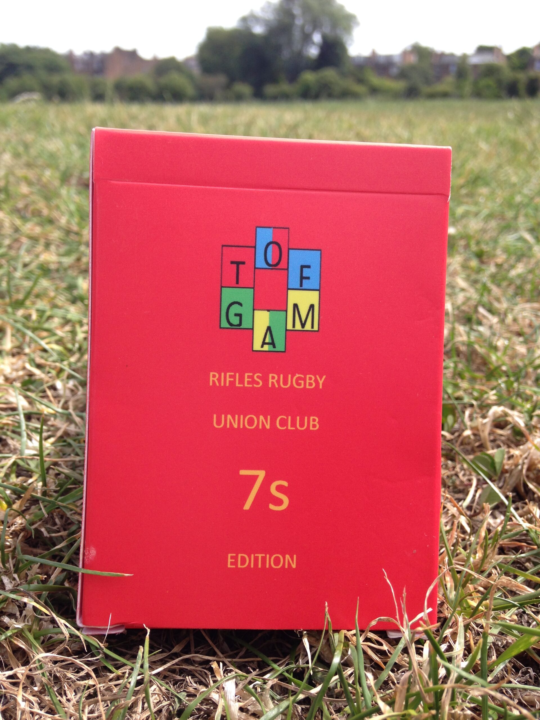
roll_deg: -0.5
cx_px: 270
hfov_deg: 42.9
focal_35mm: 33
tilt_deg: -19.4
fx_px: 686
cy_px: 360
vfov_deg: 55.4
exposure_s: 1/609
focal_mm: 4.12
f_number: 2.4
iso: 50
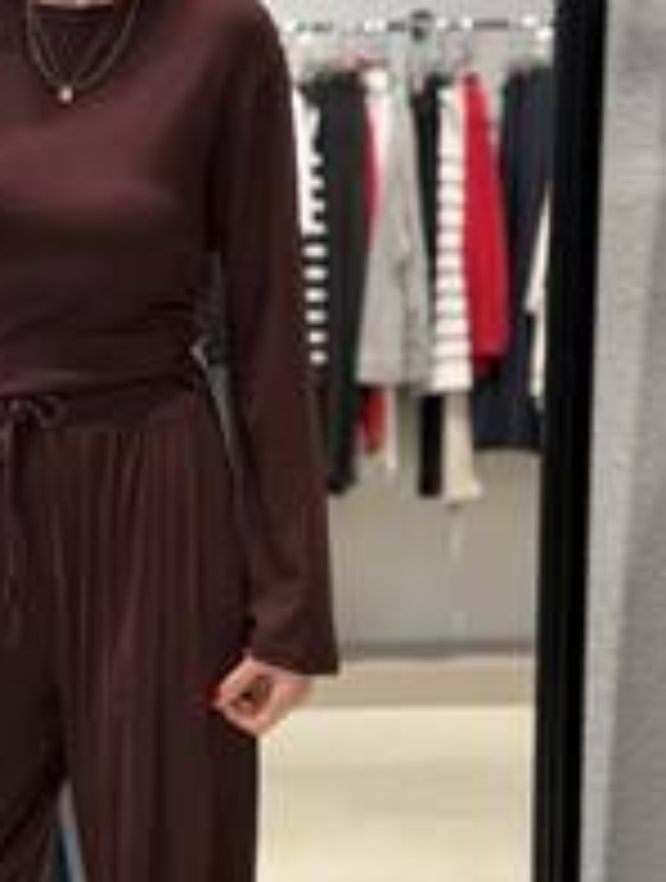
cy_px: 536
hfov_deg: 13.5
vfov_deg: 18.0
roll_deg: +0.0
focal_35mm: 109
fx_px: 2784
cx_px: 74
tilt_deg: -22.6
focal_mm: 6.76
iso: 80
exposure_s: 1/100
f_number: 1.78
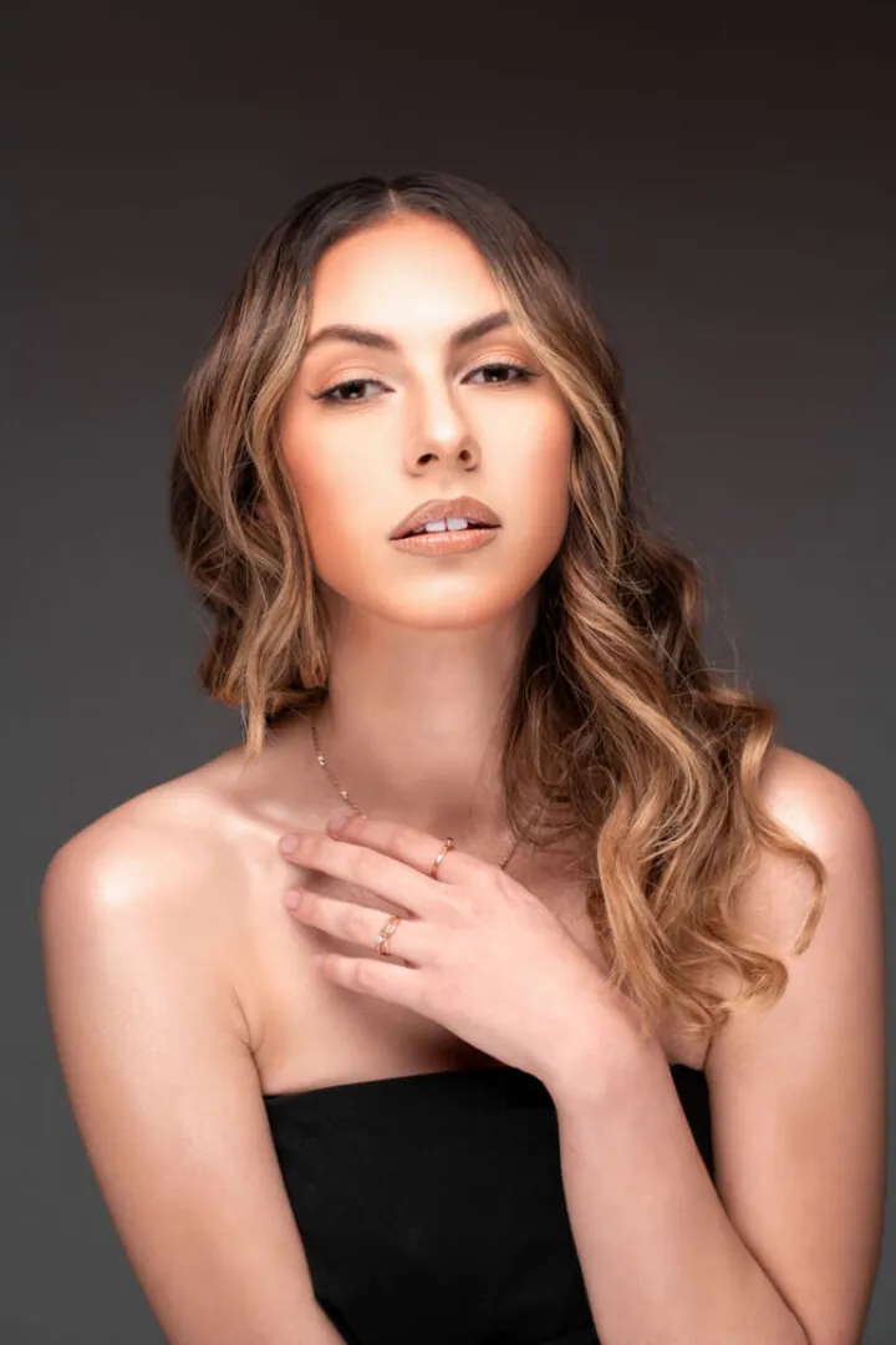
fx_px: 3920
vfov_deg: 19.5
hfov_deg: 13.0
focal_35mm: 105
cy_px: 672
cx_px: 448
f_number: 8
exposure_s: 1/250
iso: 160
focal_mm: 105
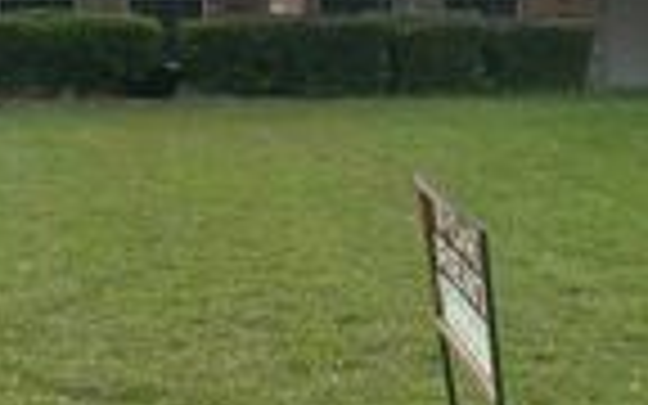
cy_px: -20
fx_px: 1695
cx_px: 171
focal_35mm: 96
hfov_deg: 21.5
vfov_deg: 13.4
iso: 50
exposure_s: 1/949
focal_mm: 5.7
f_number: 1.5
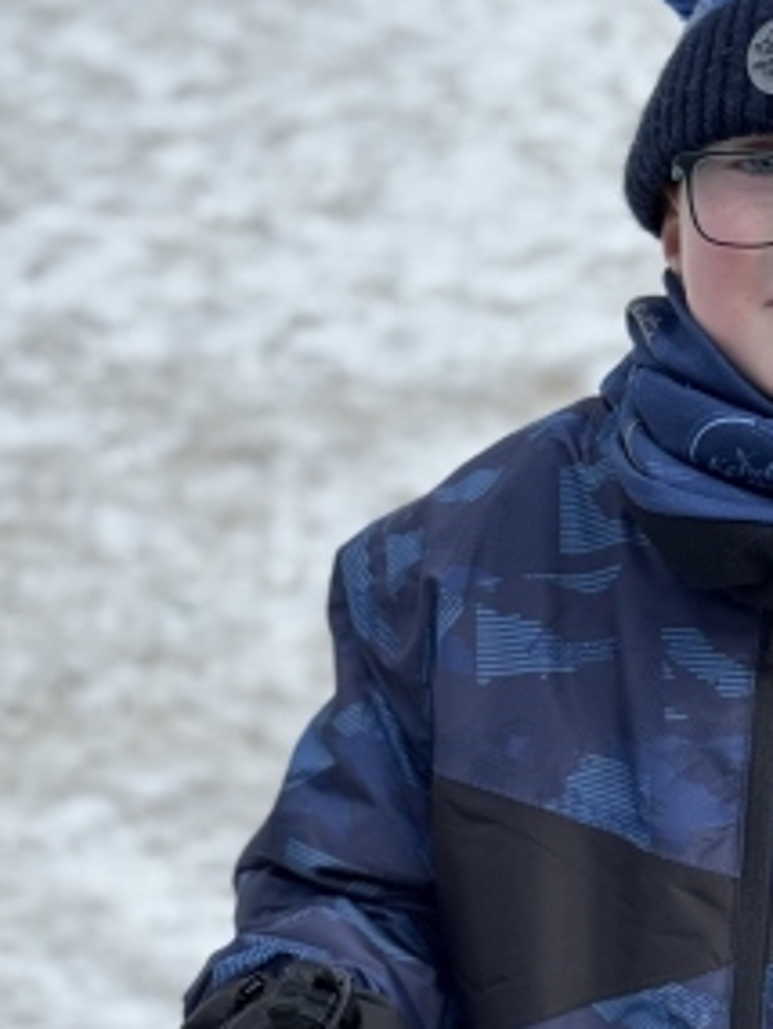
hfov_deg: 14.4
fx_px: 3005
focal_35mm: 101
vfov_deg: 19.3
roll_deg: -3.1
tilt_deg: -25.5
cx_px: 780
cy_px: 773
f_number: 1.78
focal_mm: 6.86
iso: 64
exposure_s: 1/1339
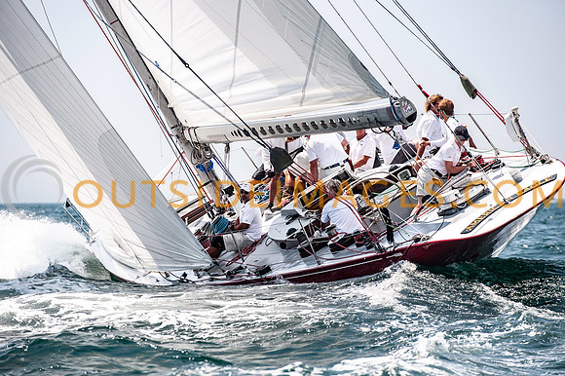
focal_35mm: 208
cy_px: 188
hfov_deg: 9.9
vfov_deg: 6.6
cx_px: 276
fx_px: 3268
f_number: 5
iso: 320
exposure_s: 1/3200
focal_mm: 200
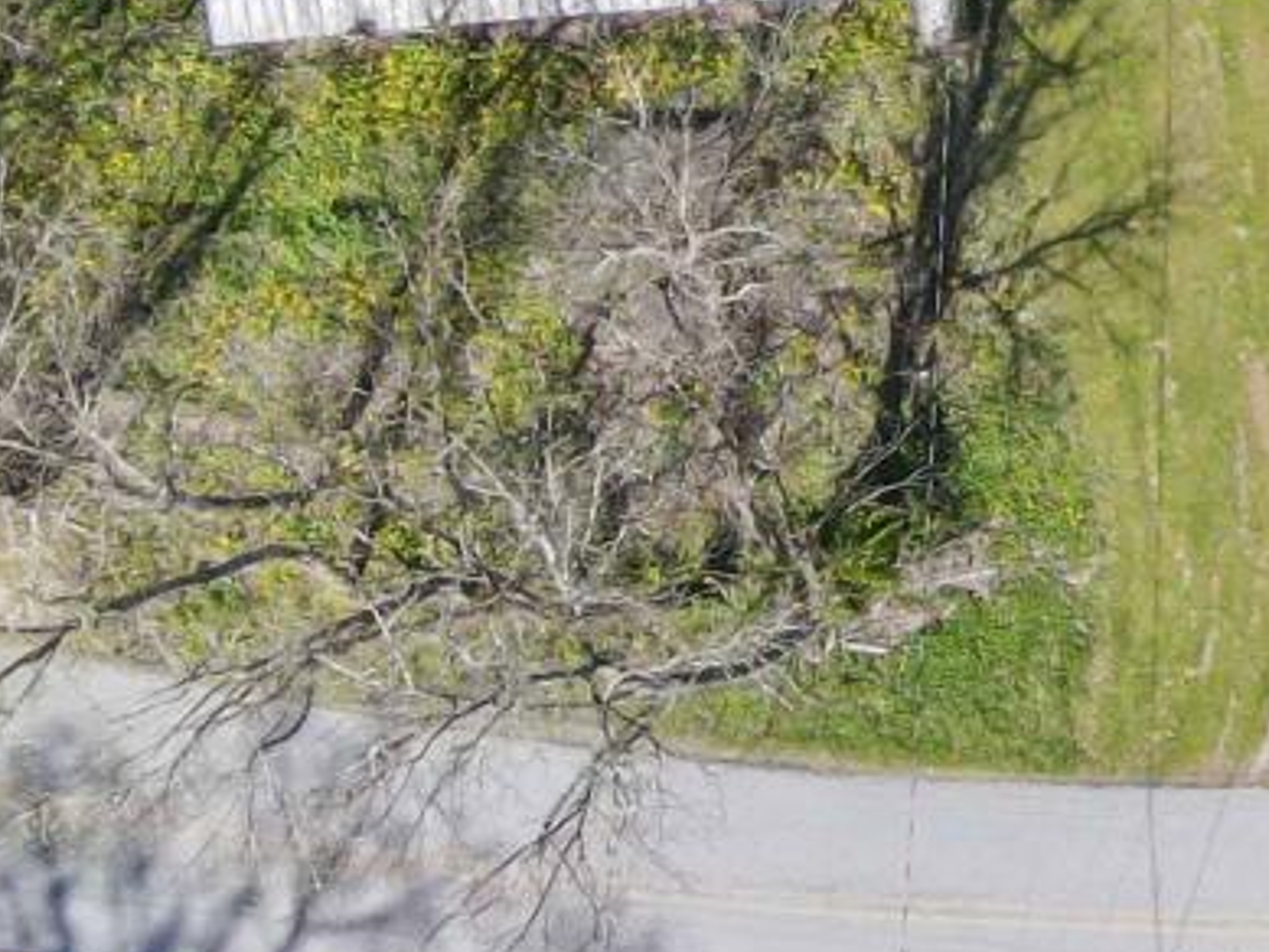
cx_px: 2985
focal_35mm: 185
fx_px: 6784
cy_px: -342
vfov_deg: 7.9
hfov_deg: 9.6
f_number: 2.8
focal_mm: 4.5
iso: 110
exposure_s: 1/500
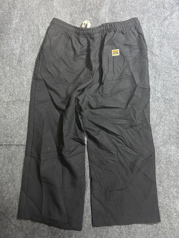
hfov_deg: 53.1
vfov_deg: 67.3
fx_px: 179
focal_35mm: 26
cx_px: 90
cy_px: 119
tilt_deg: -62.2
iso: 640
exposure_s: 1/33
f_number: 1.5
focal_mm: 5.7
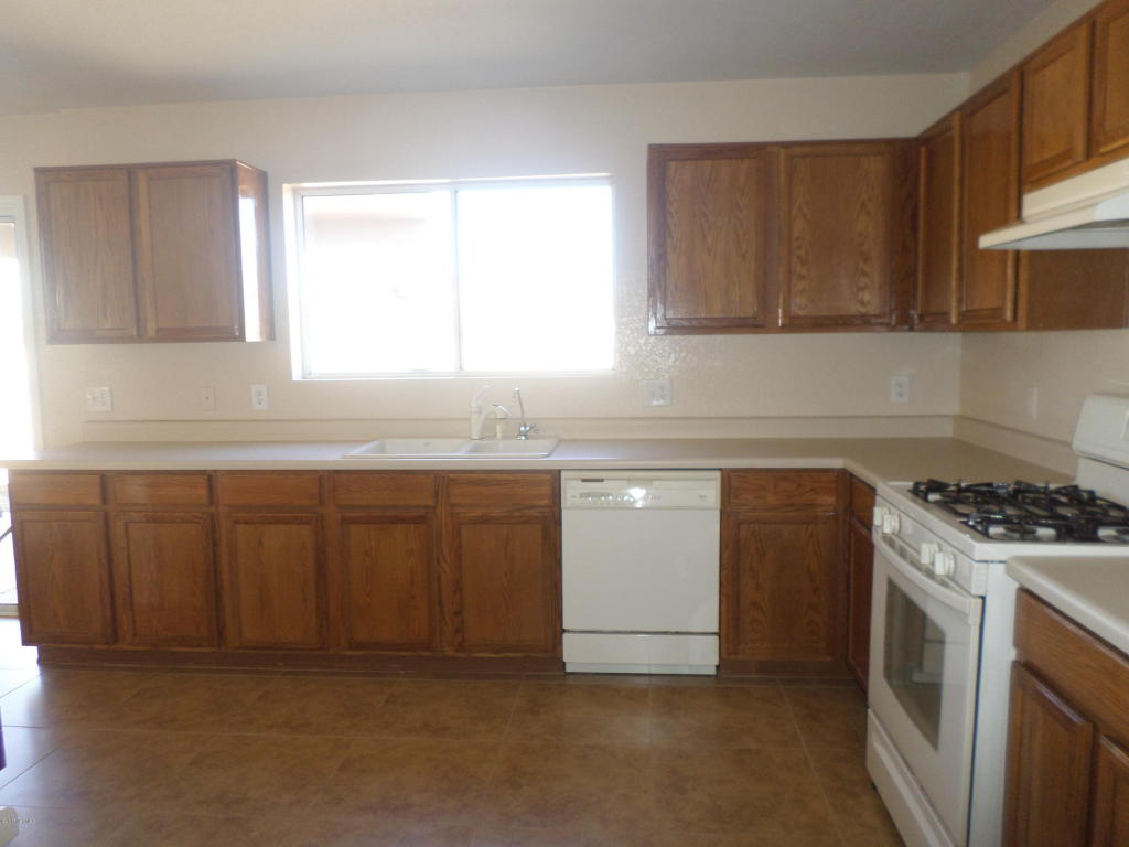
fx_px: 815
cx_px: 564
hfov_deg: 69.4
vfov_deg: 54.9
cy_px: 424
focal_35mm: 25
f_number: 2.5
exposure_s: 1/30
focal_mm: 4.5
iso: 120
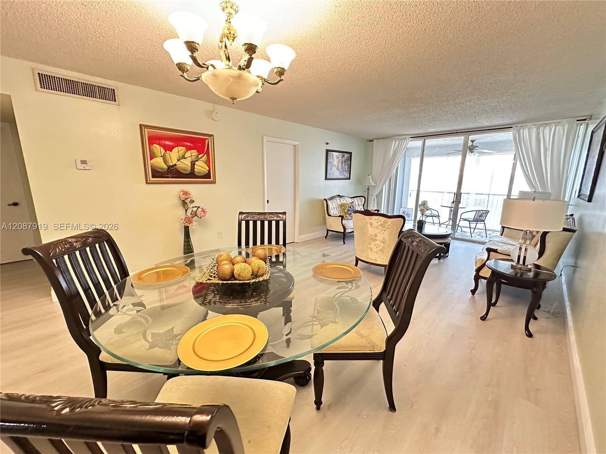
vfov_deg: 85.7
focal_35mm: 14
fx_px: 245
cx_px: 303
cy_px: 227
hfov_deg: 102.1
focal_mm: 2.22
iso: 1000
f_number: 2.2
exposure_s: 1/40
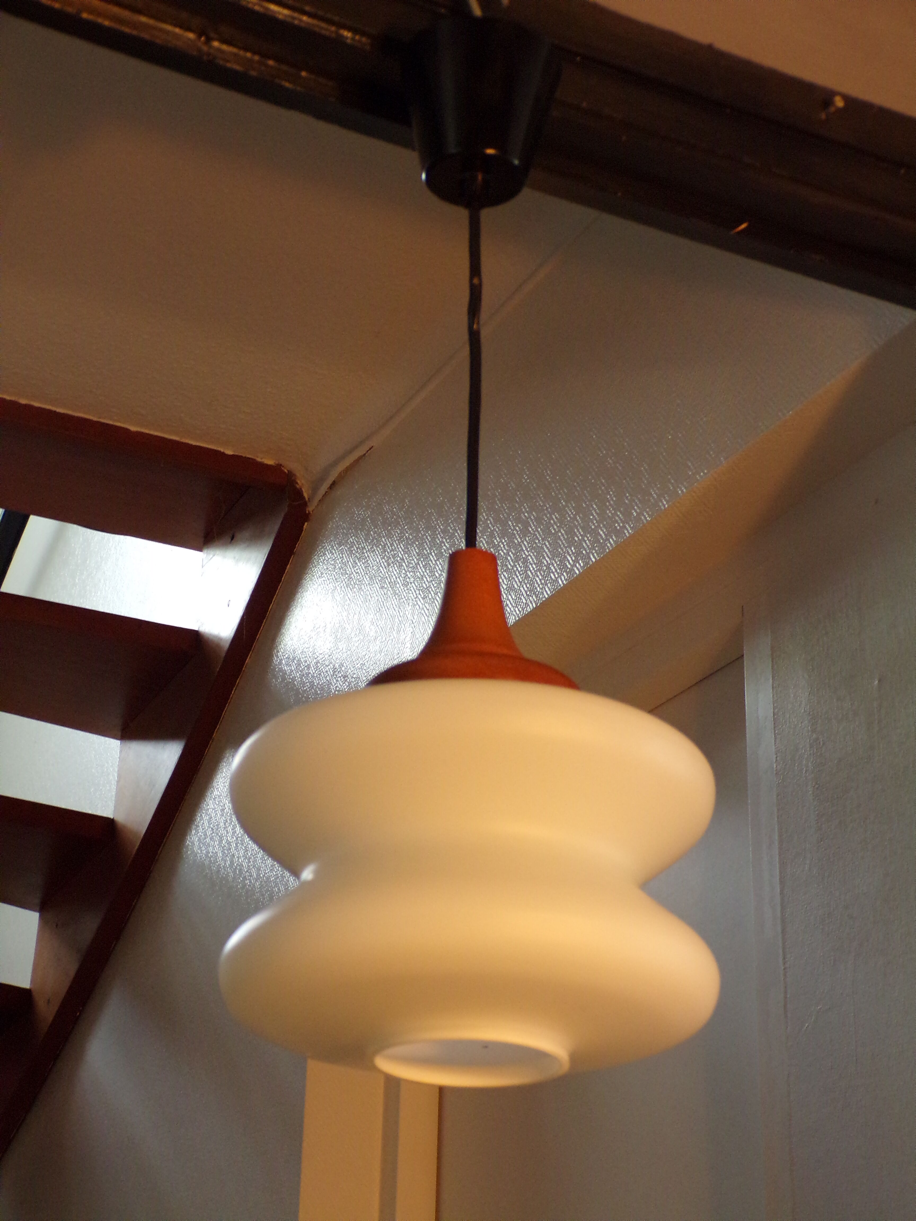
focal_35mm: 56
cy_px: 610
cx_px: 458
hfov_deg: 26.1
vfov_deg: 34.3
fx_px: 1976
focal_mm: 10.1
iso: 317
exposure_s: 1/17
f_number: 3.7
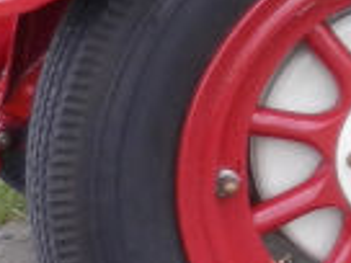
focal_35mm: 188
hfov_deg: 8.6
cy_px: -214
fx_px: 1906
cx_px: 1079
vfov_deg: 7.6
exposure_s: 1/160
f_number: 3.5
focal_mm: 4.5
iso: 160
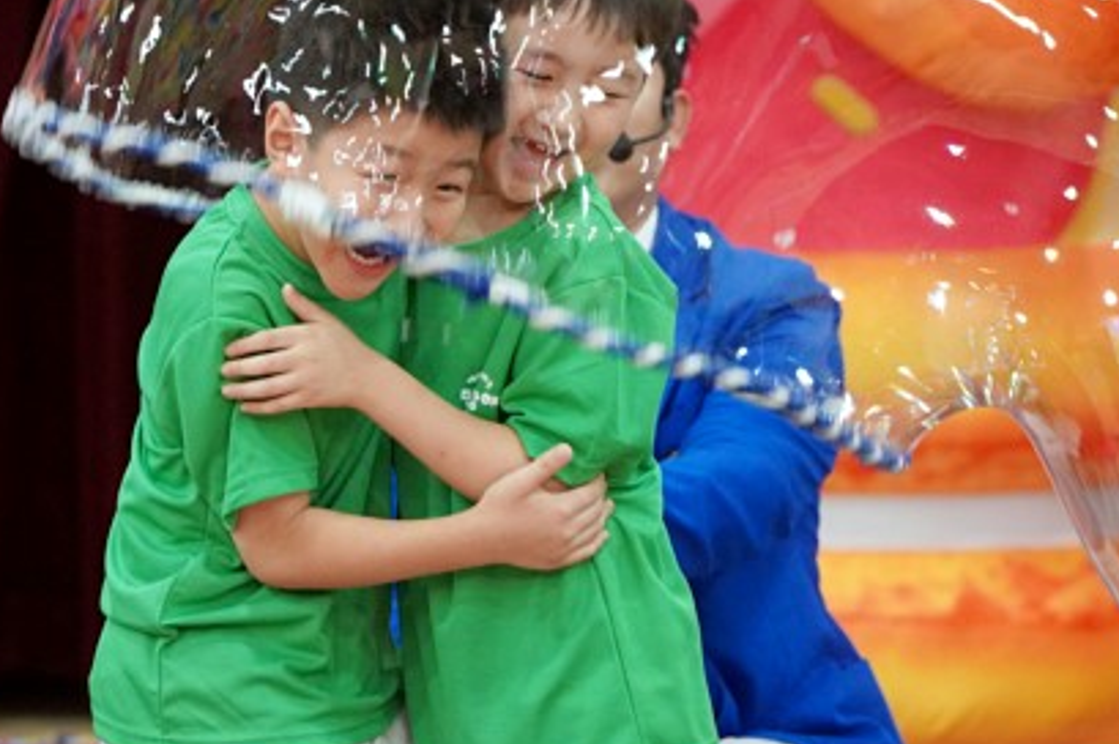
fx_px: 9441
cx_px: 315
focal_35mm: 304
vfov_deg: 4.5
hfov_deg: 6.8
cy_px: 331
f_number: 4
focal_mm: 138
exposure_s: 1/160
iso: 3200
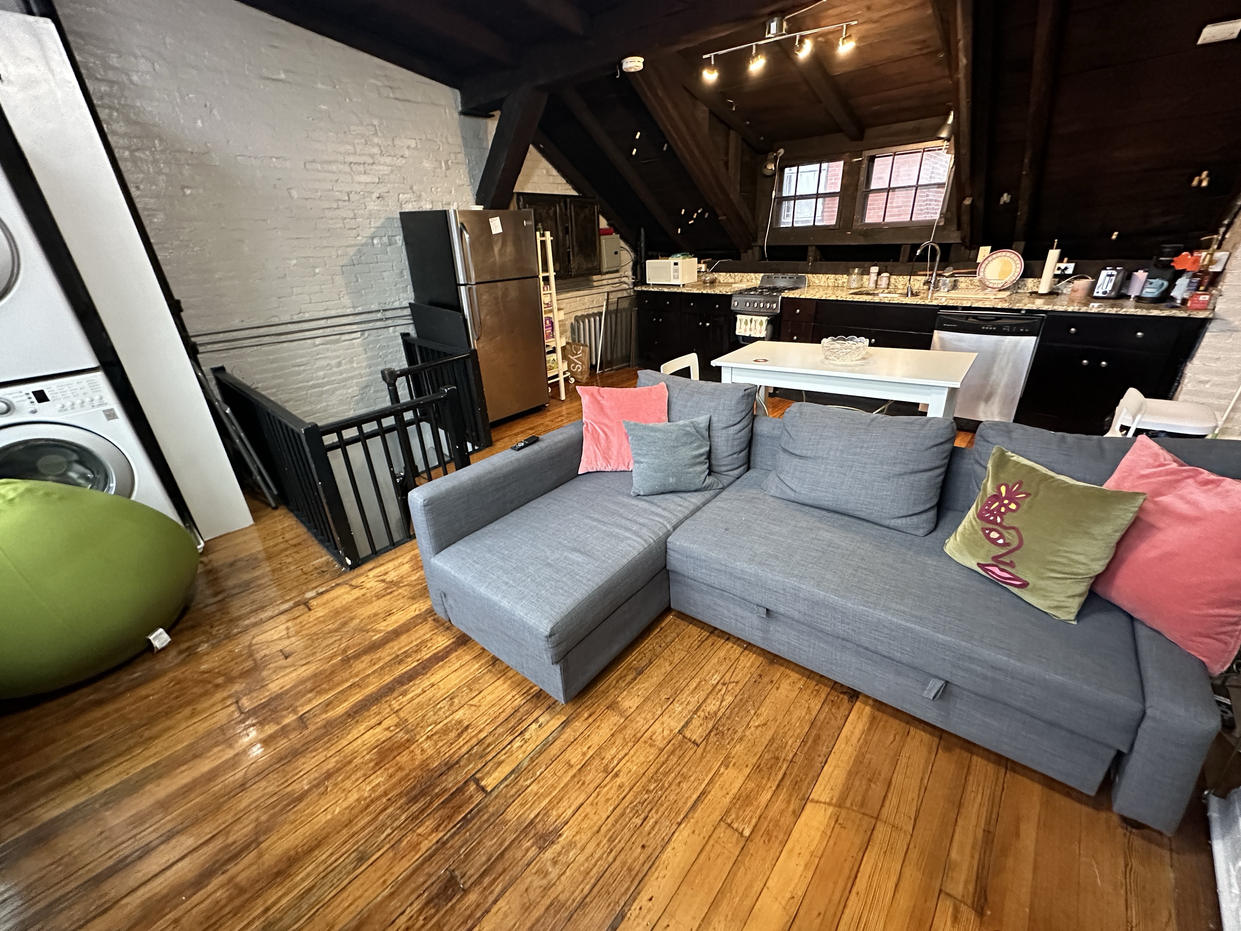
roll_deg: +3.9
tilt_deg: -25.4
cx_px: 620
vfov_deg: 85.7
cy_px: 466
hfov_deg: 102.1
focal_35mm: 14
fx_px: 502
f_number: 2.2
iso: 800
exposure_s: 1/60
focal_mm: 2.22
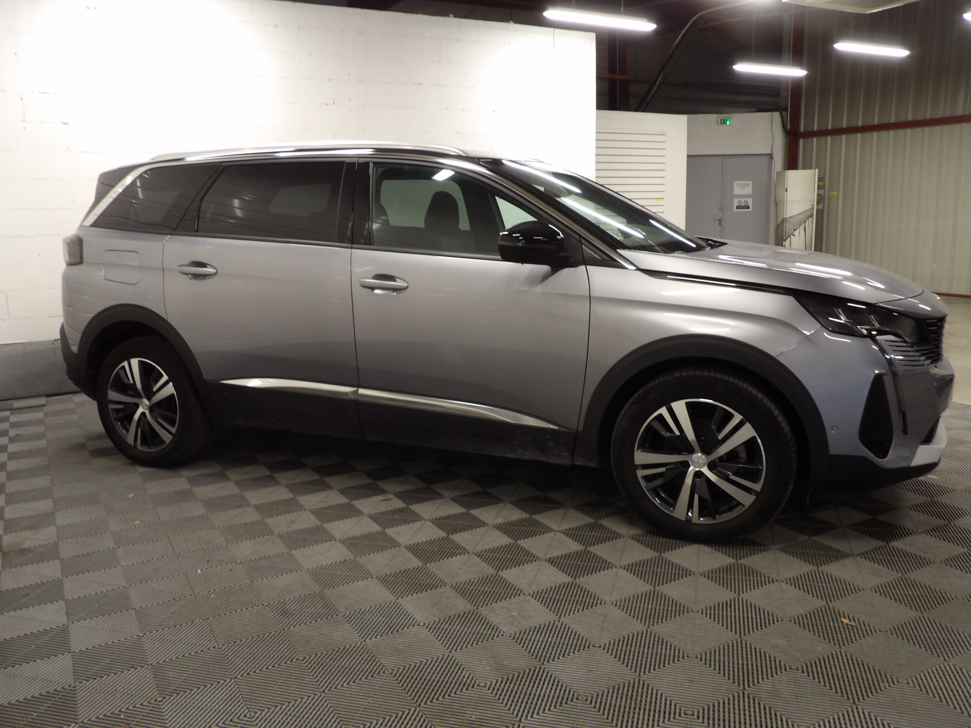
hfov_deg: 63.4
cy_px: 364
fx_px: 785
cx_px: 486
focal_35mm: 28
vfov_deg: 49.7
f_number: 3
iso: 200
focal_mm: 5
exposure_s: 1/19
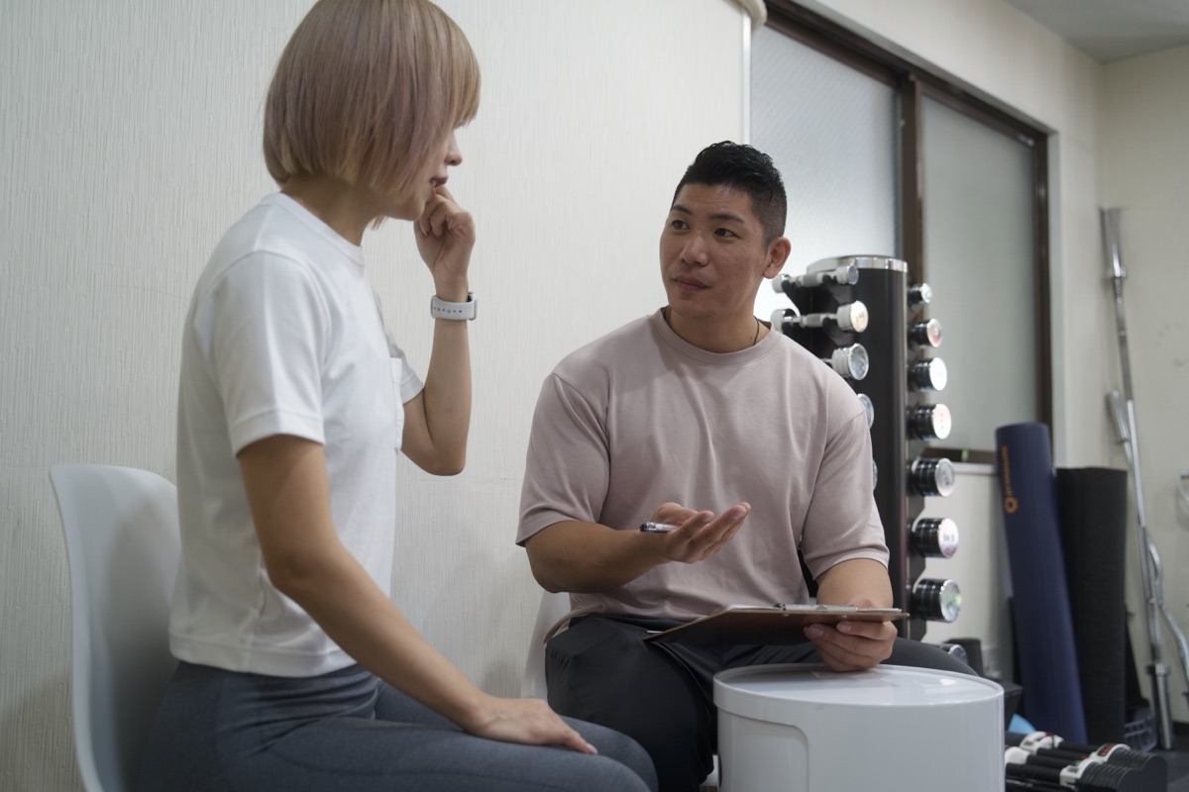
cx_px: 594
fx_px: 1222
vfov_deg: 35.9
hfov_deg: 51.9
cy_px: 396
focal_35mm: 37
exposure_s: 1/160
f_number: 2.8
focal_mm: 37
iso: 800
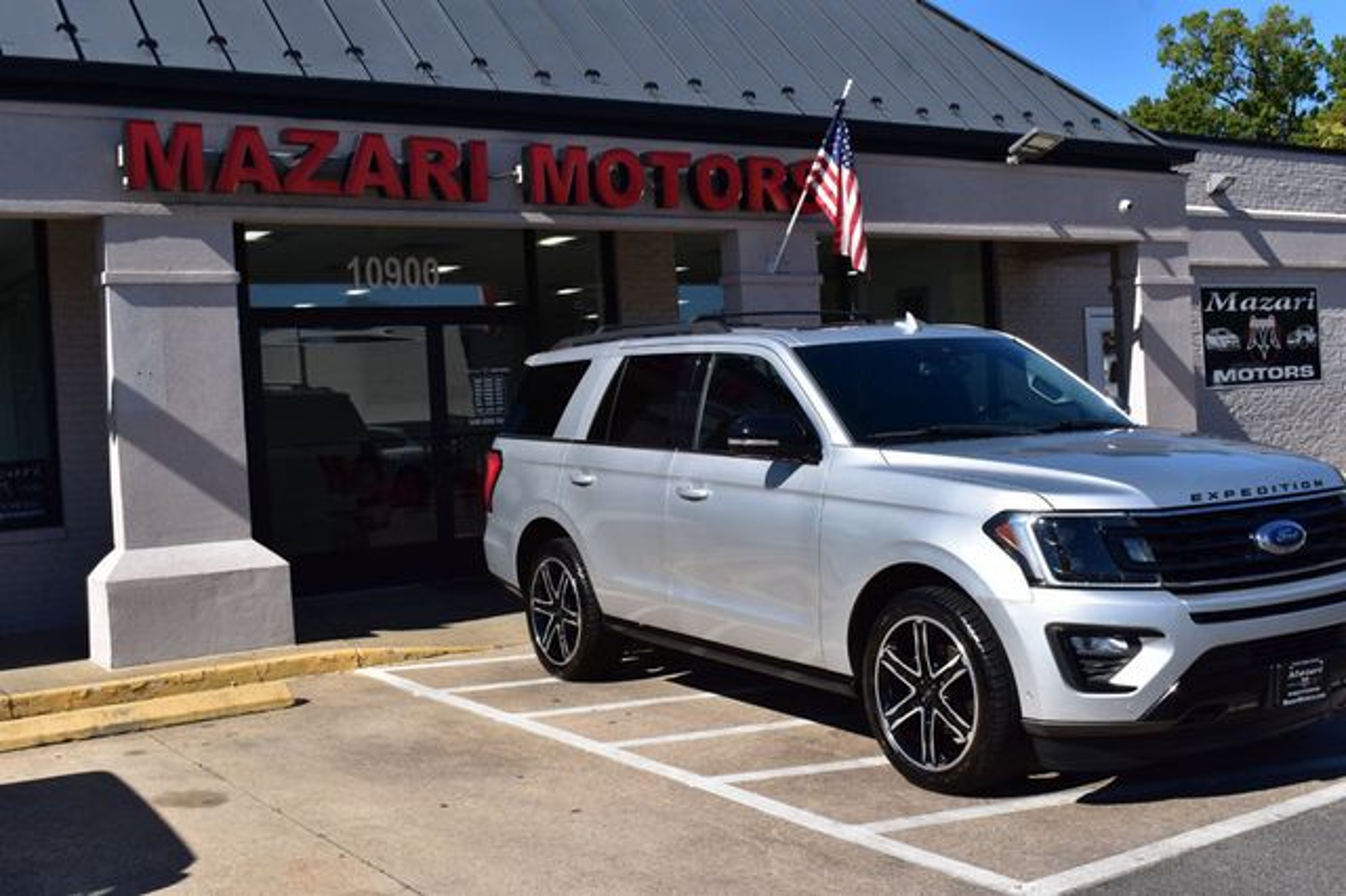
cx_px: 673
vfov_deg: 33.0
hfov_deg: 47.9
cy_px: 448
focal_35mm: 40
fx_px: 1513
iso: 280
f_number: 11
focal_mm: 27
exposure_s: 1/500
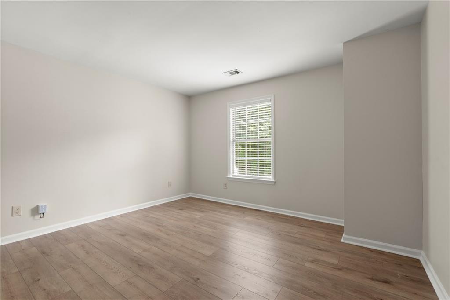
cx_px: 225
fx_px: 206
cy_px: 150
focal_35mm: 16
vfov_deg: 72.0
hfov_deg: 95.0
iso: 320
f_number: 11
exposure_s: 1/2
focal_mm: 16.5
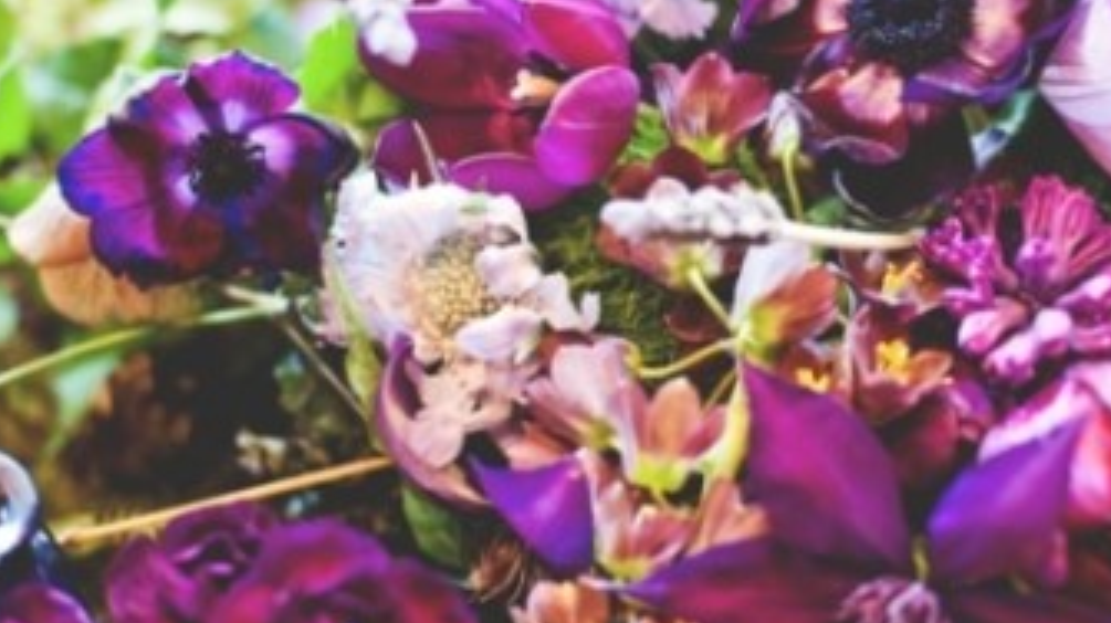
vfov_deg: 14.0
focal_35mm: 86
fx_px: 2532
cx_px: 813
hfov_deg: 24.5
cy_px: 205
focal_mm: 50
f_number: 2.2
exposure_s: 1/125
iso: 1250
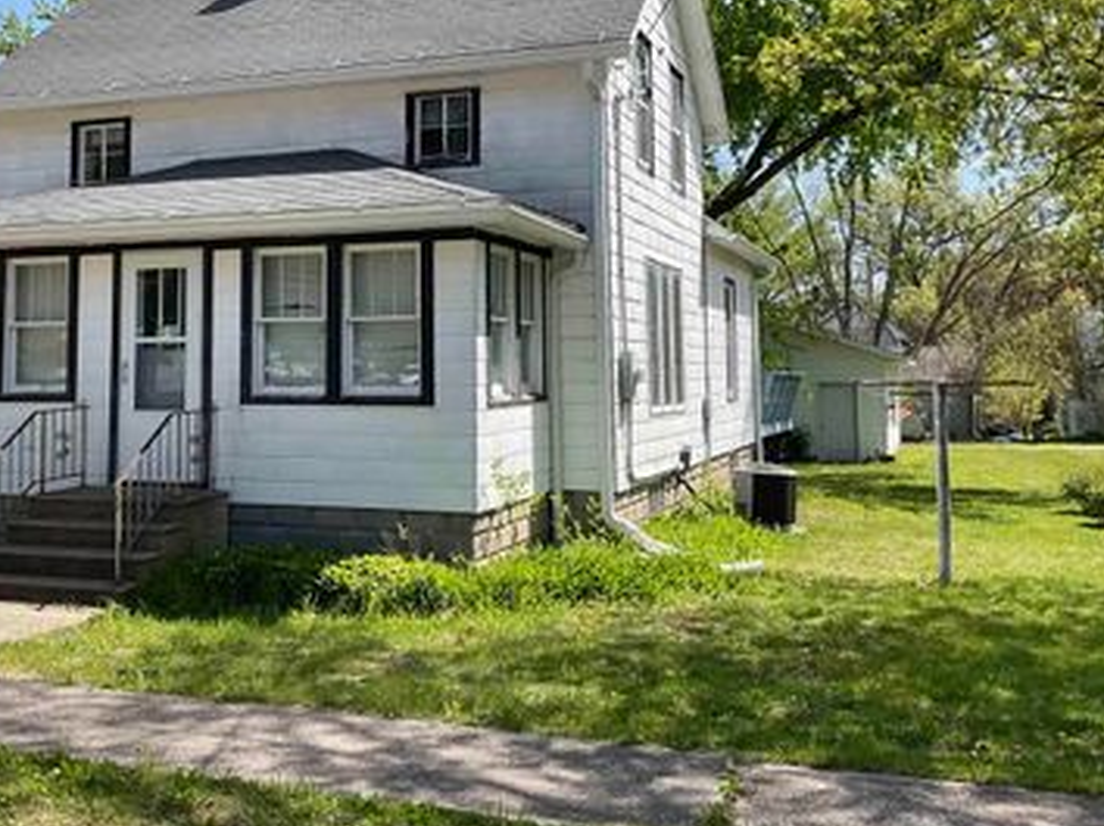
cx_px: 396
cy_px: 279
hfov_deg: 45.3
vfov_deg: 34.8
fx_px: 1307
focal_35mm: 41
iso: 16
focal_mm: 3
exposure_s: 1/944
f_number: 1.8
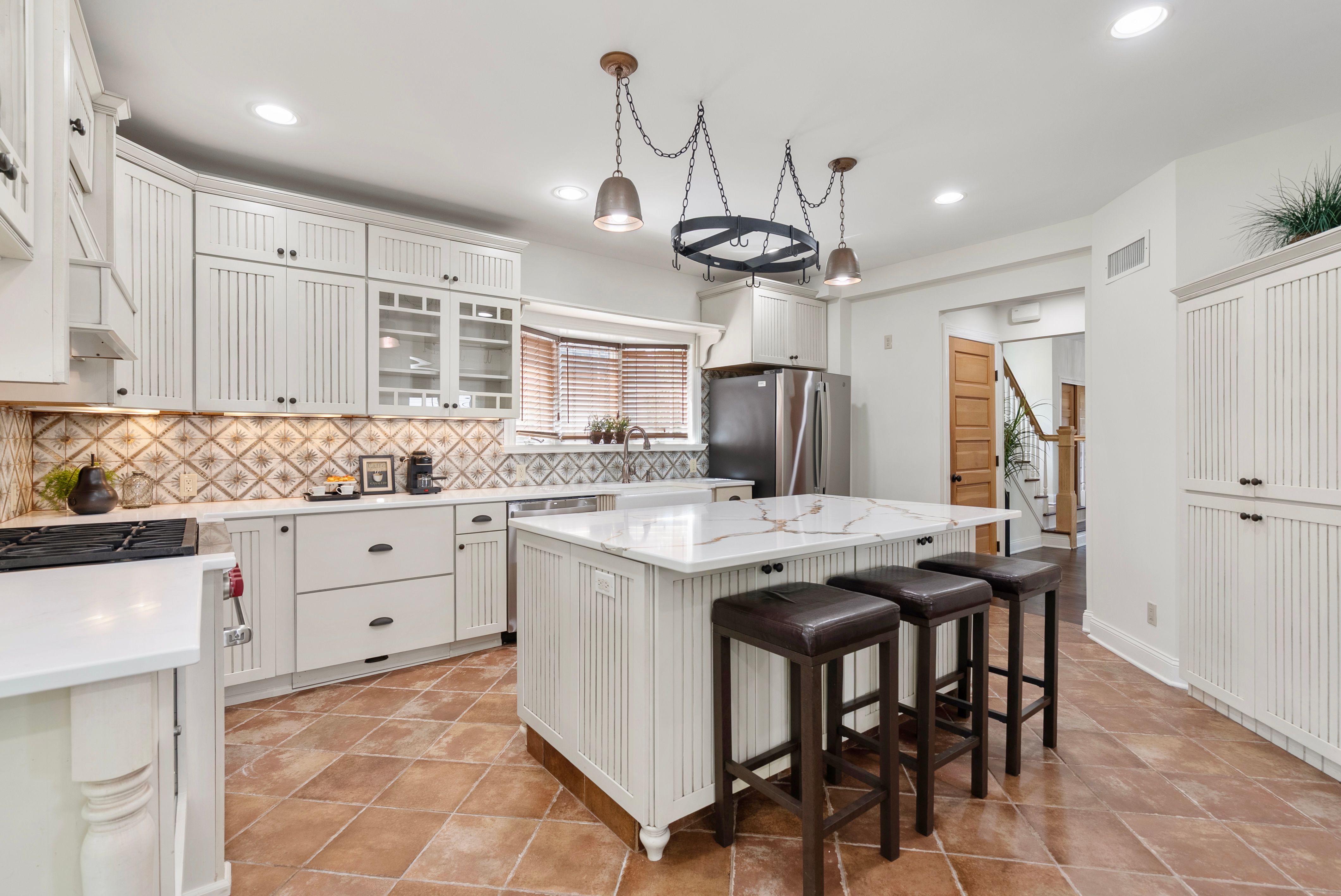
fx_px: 596
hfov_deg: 96.7
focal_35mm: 16
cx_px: 670
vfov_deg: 73.8
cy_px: 448
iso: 200
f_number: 8
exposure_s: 1/3
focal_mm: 16
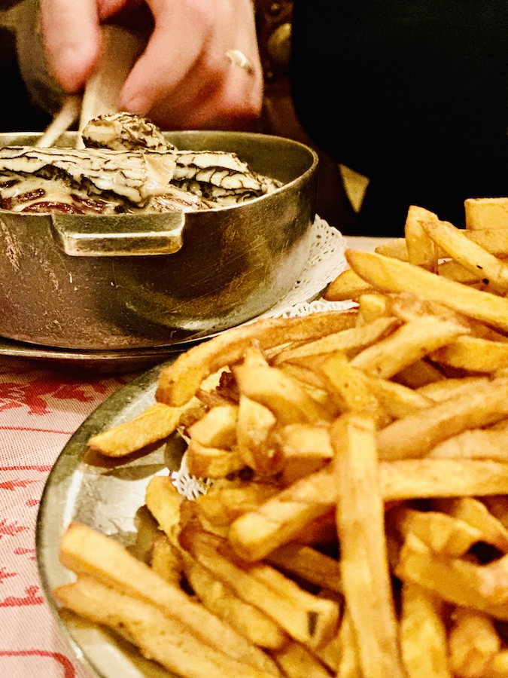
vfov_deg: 25.3
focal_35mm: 77
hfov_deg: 19.1
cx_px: 254
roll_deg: -2.2
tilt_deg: -19.6
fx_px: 1507
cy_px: 339
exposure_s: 1/14
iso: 1000
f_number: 2.8
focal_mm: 9
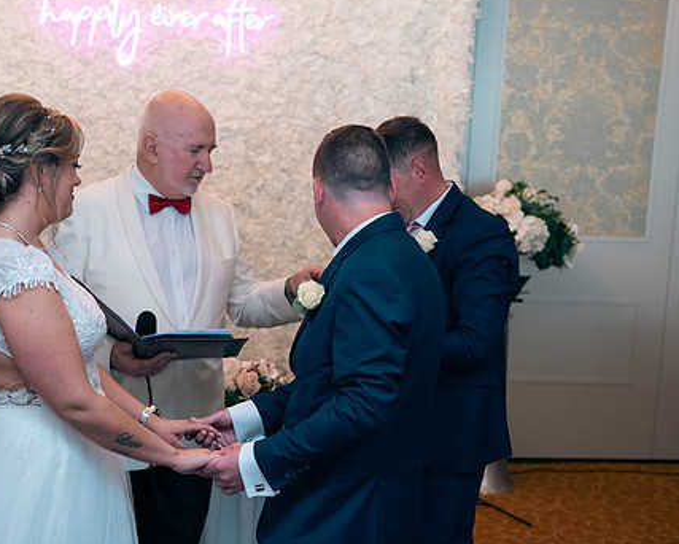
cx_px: 262
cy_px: 297
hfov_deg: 36.5
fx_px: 1025
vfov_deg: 29.7
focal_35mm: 51
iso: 640
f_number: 3.5
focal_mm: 40
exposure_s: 1/160
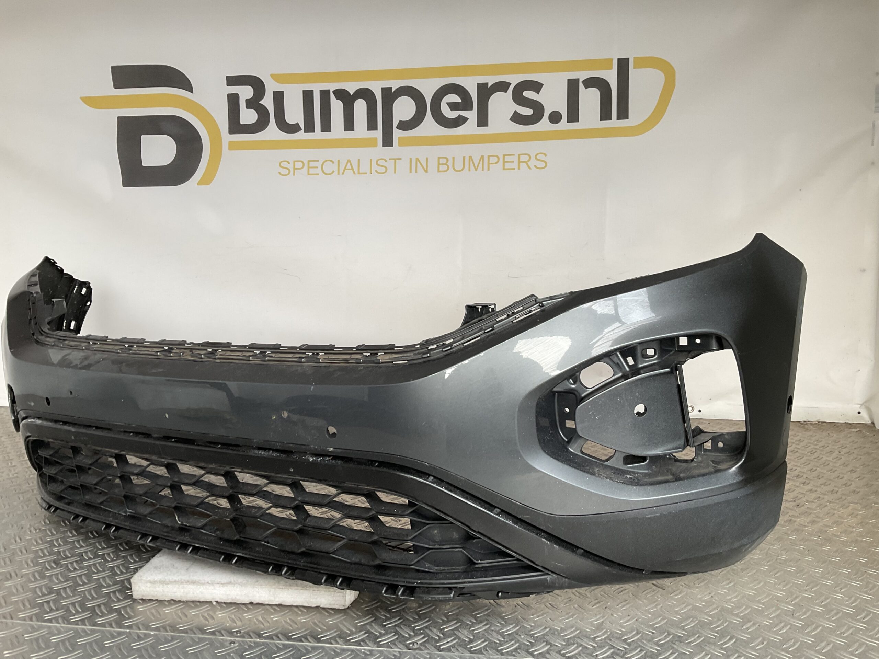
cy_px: 330
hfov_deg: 61.7
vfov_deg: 48.2
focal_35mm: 29
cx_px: 440
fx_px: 736
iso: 40
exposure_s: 1/120
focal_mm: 3
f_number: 1.8
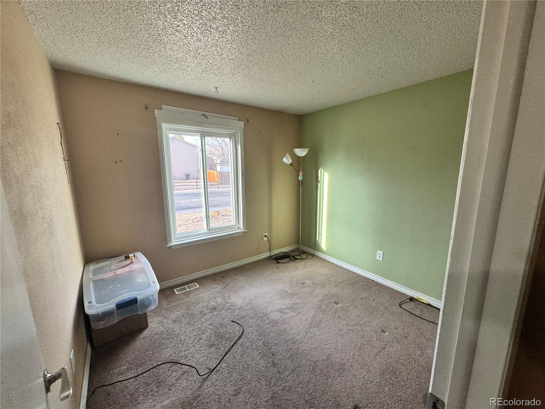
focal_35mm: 14
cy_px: 204
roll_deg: -1.5
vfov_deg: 85.7
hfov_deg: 102.1
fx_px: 220
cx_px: 272
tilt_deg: -7.6
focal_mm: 2.22
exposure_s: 1/120
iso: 160
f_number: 2.2
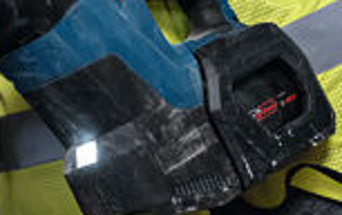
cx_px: -116
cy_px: -106
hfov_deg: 11.8
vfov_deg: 7.5
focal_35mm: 173
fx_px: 1611
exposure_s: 1/200
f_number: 5
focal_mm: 32.5
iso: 3200
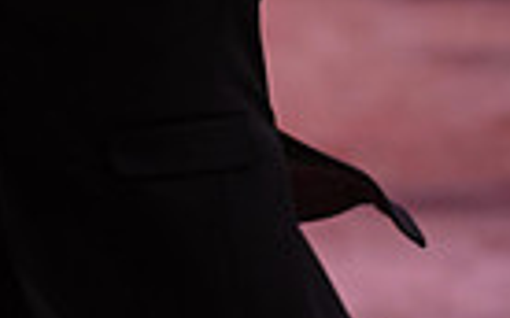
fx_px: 11930
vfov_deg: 1.5
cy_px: -238
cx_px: -192
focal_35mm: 859
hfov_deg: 2.4
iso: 1600
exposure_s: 1/250
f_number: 4.5
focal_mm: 200
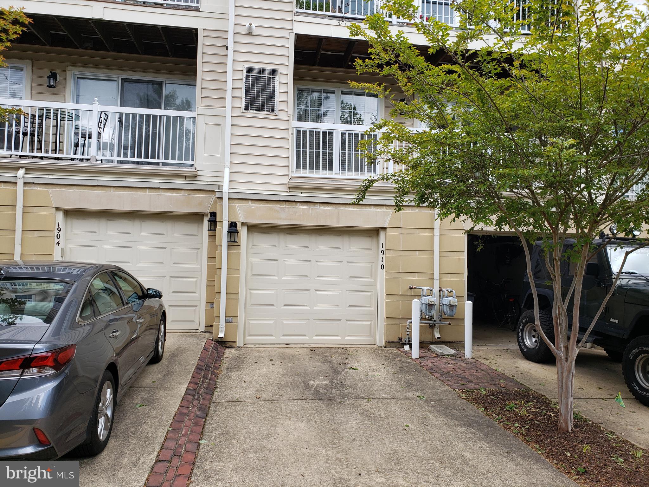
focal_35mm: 26
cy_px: 244
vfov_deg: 53.1
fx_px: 487
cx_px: 324
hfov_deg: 67.3
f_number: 2.4
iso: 50
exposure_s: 1/340
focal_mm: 4.3
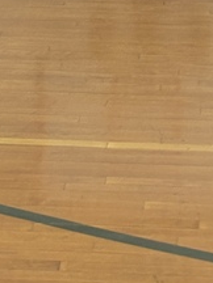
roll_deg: -2.6
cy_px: -329
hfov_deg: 6.0
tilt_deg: -2.4
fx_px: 2026
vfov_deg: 7.6
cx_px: 117
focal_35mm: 247
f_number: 1.6
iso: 100
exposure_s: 1/60
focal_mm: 5.96
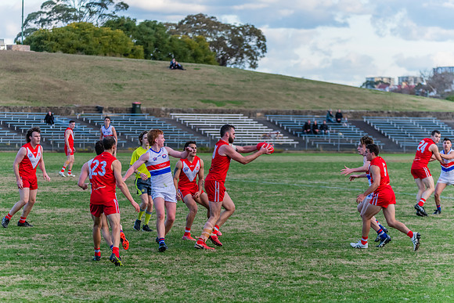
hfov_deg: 12.3
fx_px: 2113
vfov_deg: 8.2
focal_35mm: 168
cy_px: 144
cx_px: 216
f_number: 5
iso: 1100
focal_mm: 160
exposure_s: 1/1600
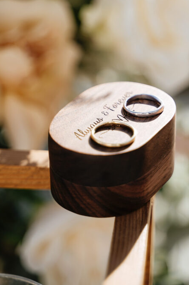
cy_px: 53
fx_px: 1025
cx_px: 109
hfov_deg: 10.5
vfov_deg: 15.7
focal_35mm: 130
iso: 100
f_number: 2.8
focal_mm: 75
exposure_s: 1/1600
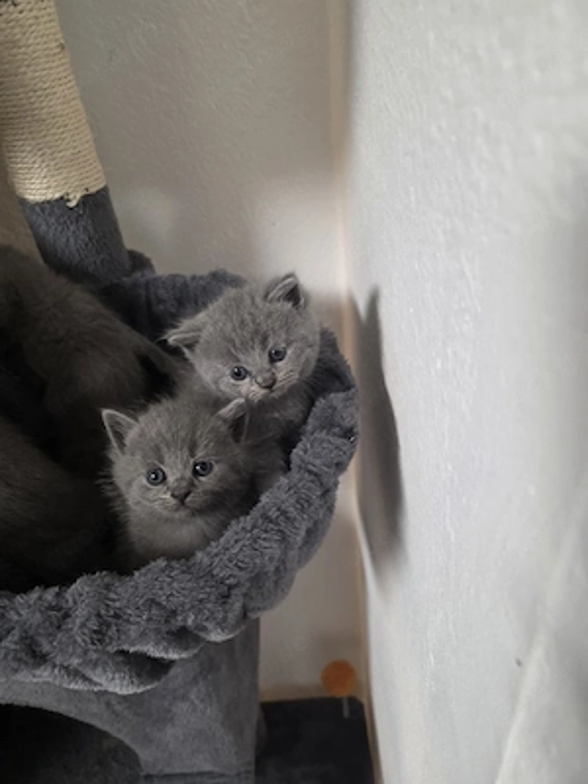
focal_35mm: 23
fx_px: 521
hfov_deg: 58.9
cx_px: 294
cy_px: 392
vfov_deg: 73.9
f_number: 1.7
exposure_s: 1/55.9
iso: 320
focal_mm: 6.3
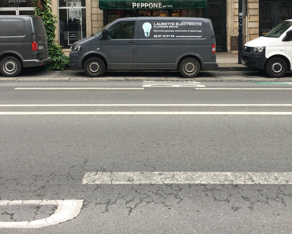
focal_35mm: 51
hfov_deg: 36.6
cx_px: 155
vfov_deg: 29.1
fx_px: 441
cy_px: 53
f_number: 2.2
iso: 32
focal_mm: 4.15
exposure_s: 1/50
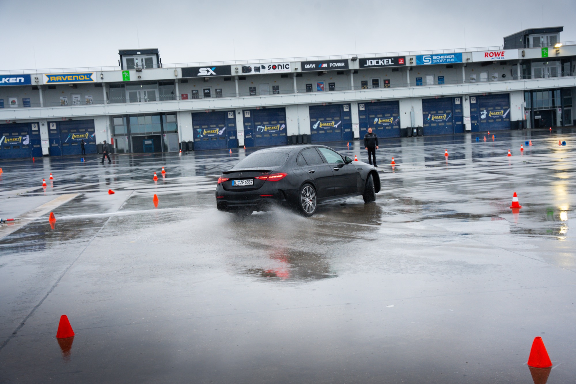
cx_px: 288
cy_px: 192
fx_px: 798
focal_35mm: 50
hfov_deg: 39.7
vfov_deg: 27.0
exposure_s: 1/320
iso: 800
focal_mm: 49.9
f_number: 7.1
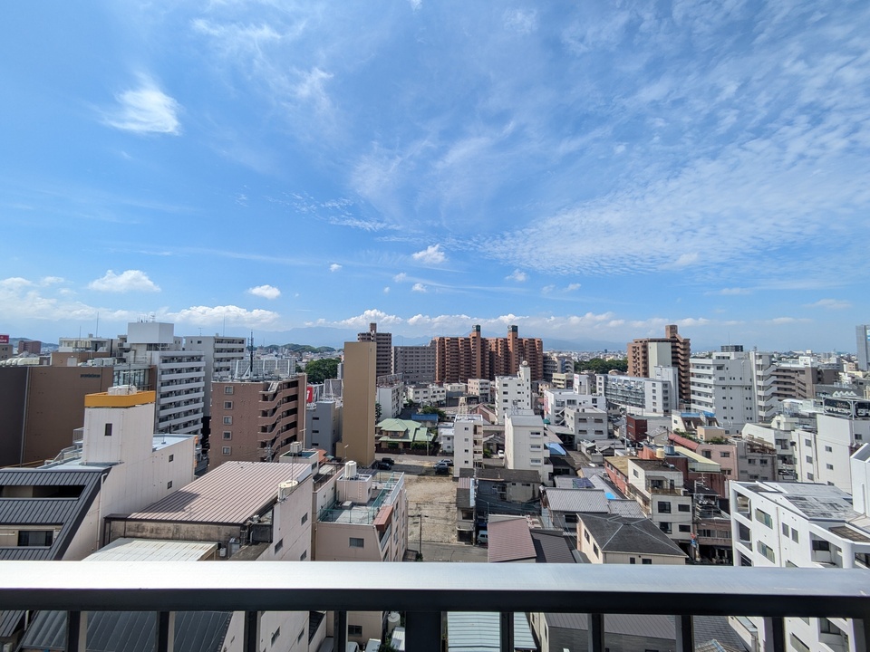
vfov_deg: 85.7
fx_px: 352
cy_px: 326
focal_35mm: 14
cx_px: 435
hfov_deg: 102.1
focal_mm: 1.83
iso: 50
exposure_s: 1/1887
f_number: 2.2
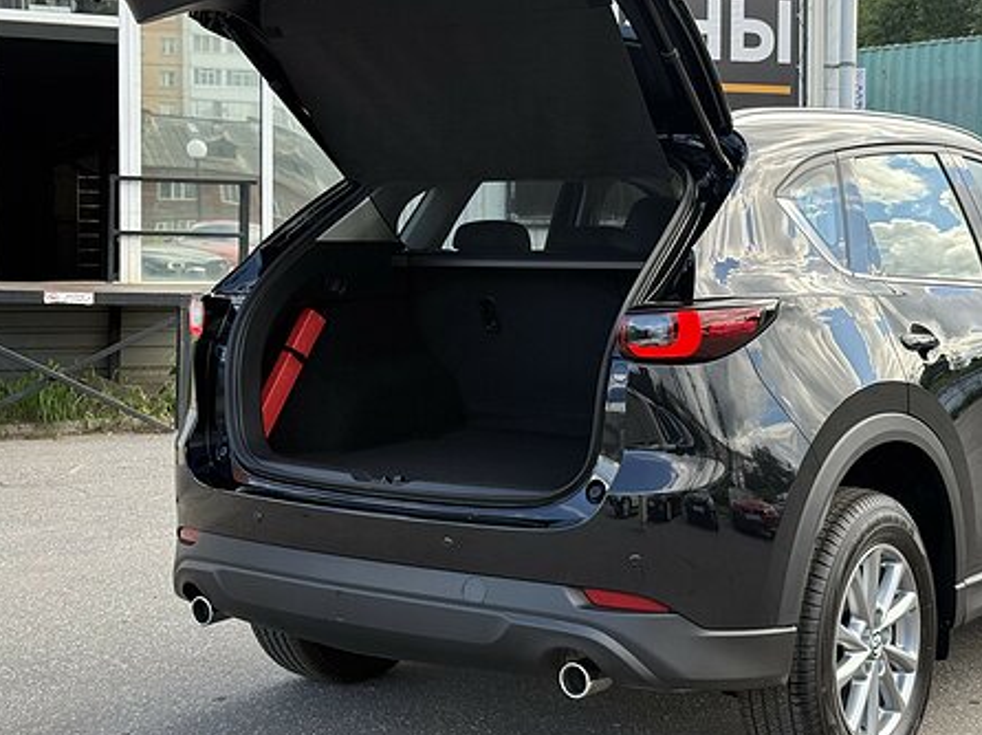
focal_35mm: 59
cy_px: 301
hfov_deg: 32.7
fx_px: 1673
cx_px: 484
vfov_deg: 24.8
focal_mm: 6.76
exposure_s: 1/687
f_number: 1.78
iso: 80
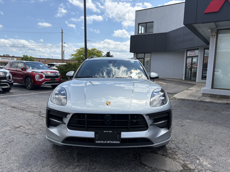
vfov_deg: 53.1
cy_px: 86
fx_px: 173
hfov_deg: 67.3
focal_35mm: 26
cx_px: 115
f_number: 1.6
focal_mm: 5.96
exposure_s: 1/4065
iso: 50
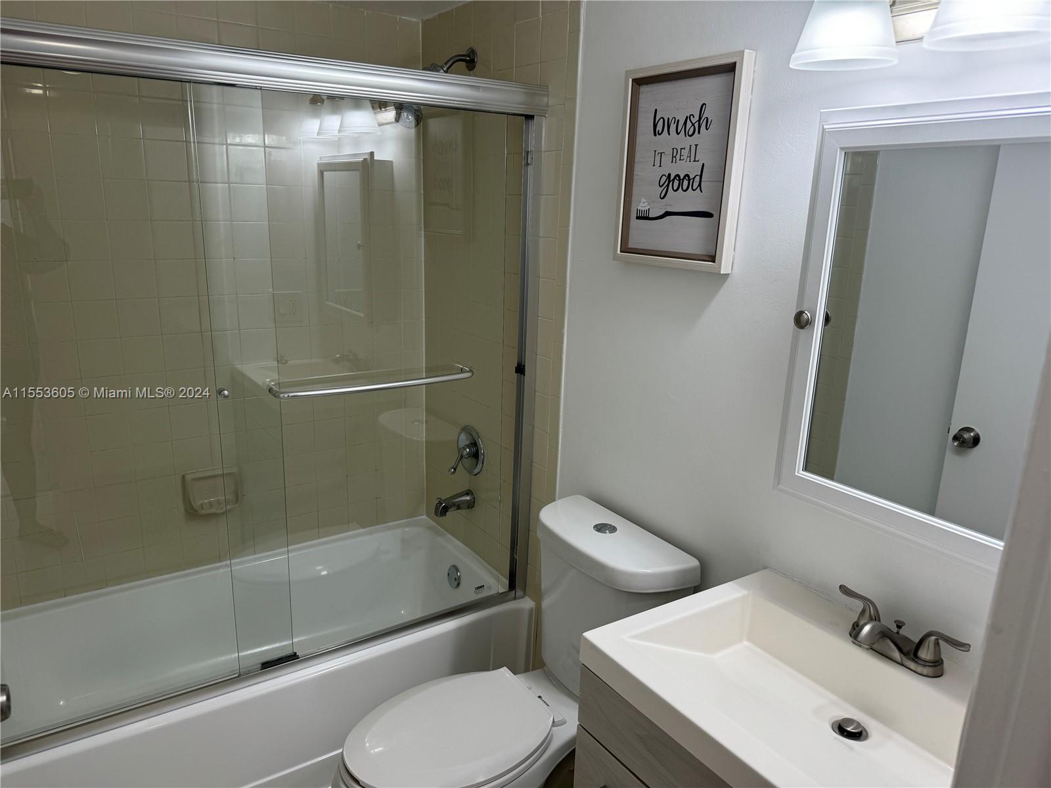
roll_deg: -1.6
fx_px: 729
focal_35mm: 24
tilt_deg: -14.9
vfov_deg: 56.8
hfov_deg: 71.6
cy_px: 394
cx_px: 526
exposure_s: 1/169
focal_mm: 6.86
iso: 64
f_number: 1.78
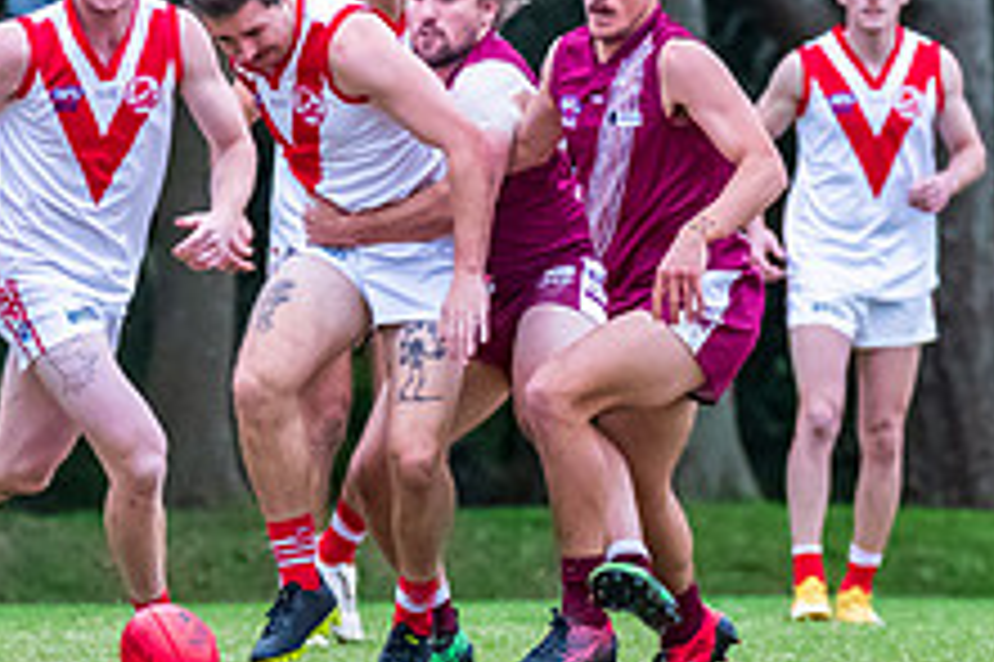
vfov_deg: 1.2
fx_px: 31894
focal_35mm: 1156
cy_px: 358
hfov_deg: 1.8
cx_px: 523
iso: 3200
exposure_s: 1/1250
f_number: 6
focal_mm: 350
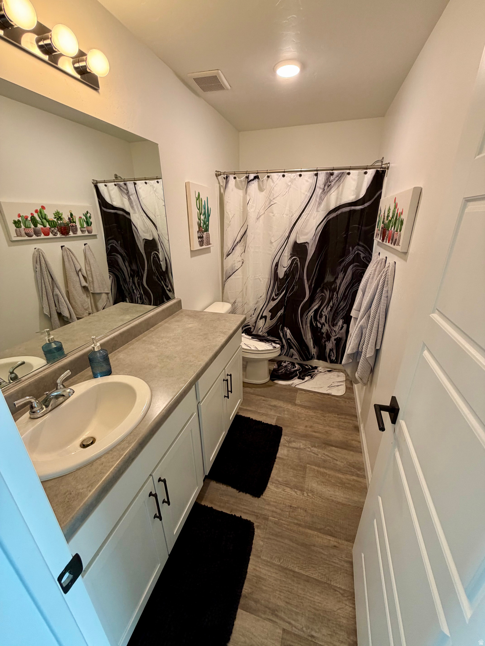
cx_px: 242
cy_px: 323
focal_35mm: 14
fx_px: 262
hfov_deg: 85.7
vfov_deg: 102.1
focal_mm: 2.22
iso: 160
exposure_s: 1/60
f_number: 2.2
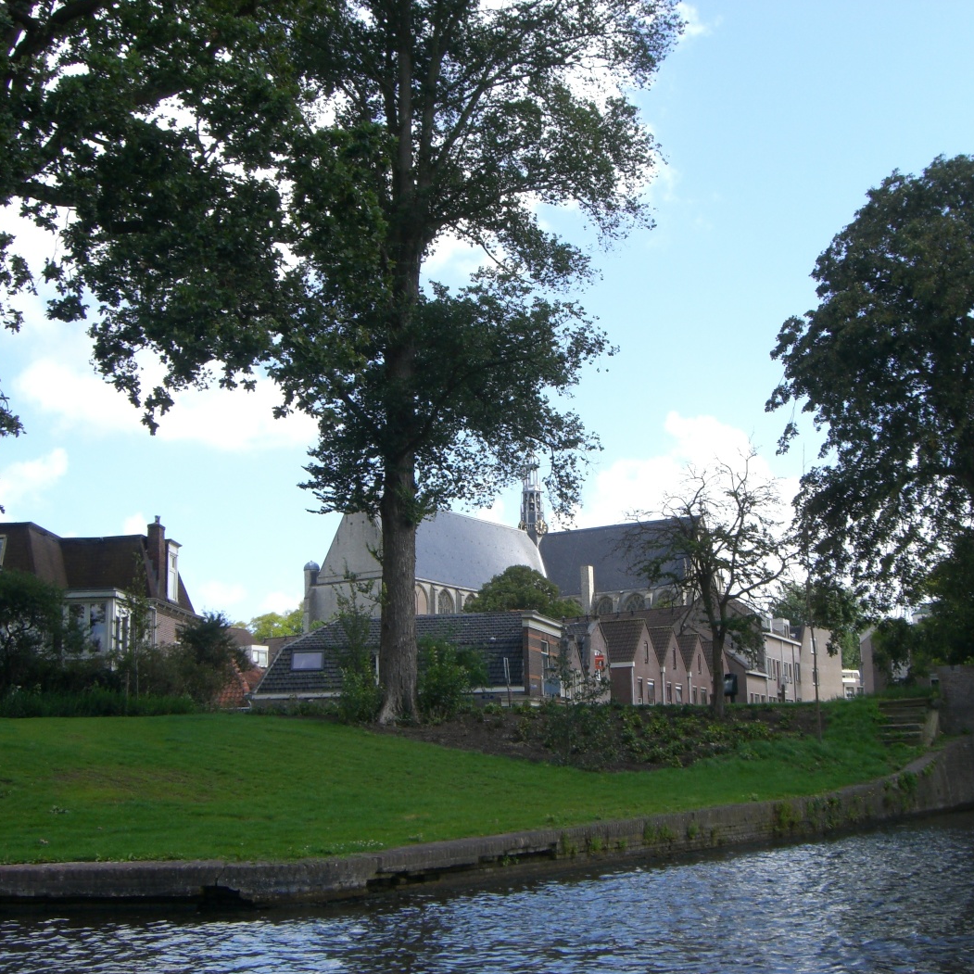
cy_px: 486
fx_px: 1433
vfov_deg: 37.6
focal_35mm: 45
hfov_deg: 37.4
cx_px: 569
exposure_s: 1/800
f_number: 2.7
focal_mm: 6.2
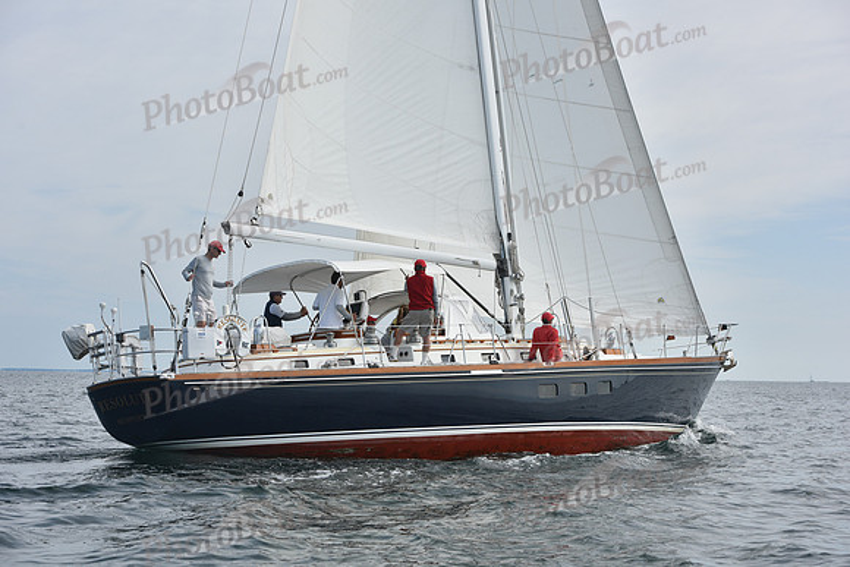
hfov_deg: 28.8
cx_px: 425
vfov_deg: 19.5
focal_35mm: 70
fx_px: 1653
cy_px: 284
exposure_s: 1/1250
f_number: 8
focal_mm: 70
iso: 320
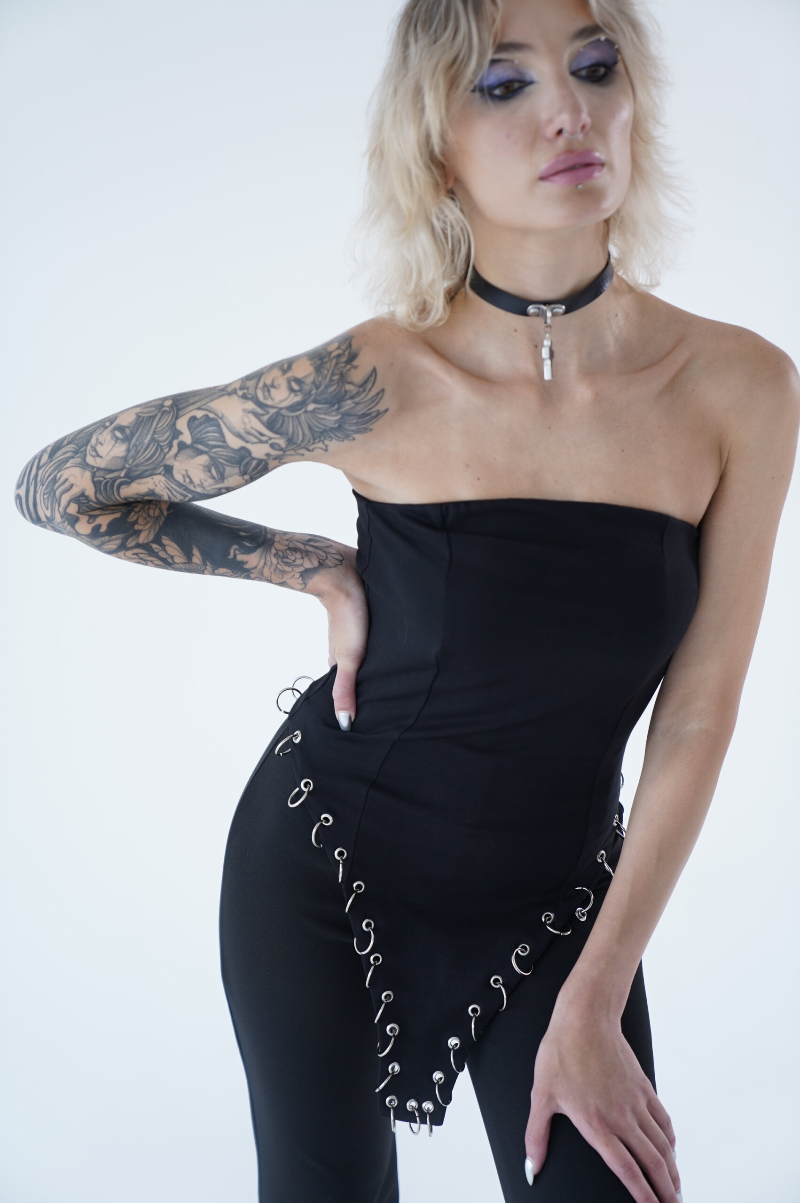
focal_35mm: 70
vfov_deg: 28.9
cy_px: 602
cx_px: 400
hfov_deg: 19.4
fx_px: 2338
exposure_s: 1/80
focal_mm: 70
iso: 125
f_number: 2.8
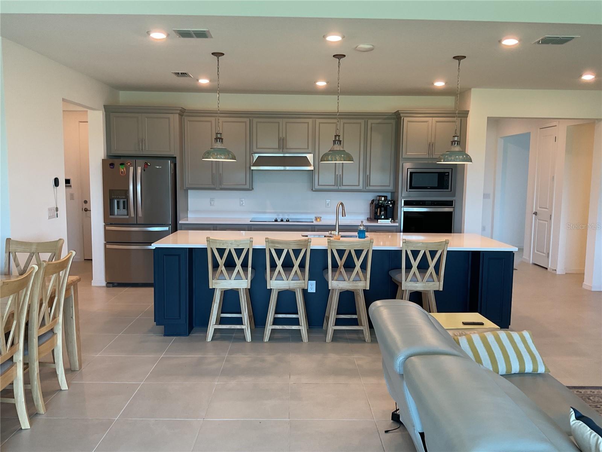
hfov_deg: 61.7
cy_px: 226
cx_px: 301
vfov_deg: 48.2
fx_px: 504
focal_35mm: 29
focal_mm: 3
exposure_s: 1/60
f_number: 1.8
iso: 40
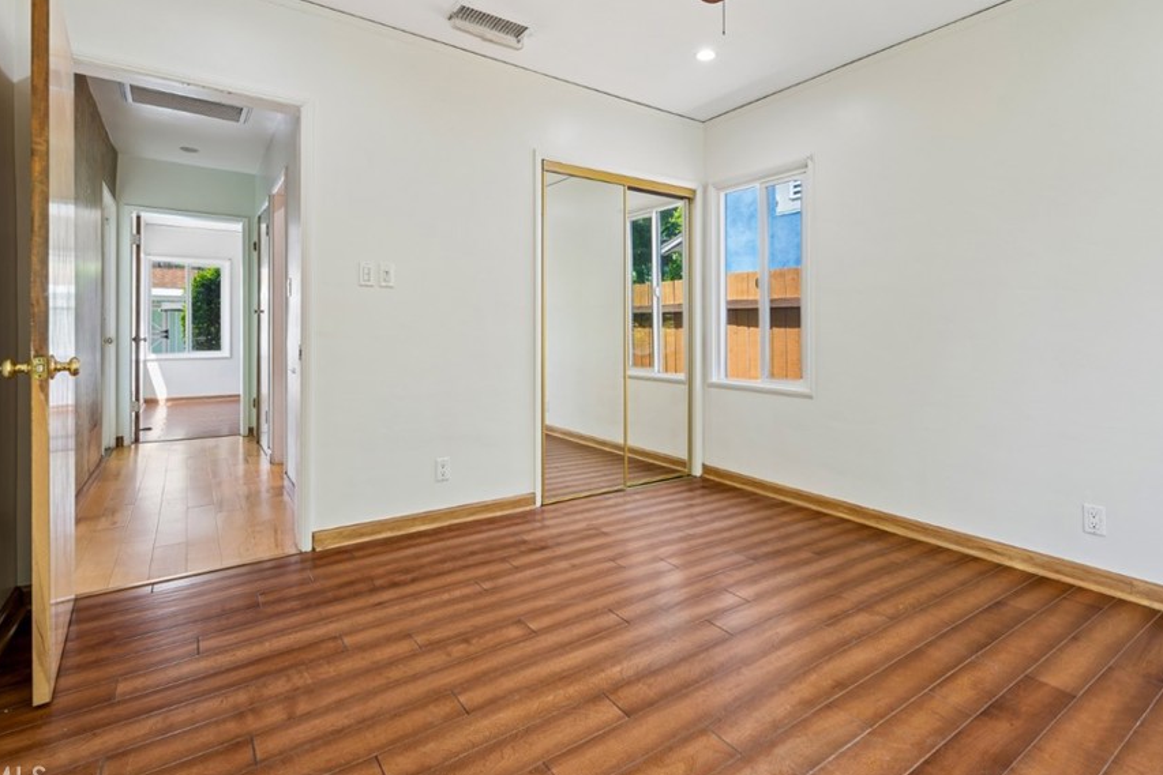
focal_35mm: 18
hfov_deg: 90.0
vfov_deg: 67.1
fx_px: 582
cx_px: 604
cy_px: 333
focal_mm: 15
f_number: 9
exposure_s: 1/10
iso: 320
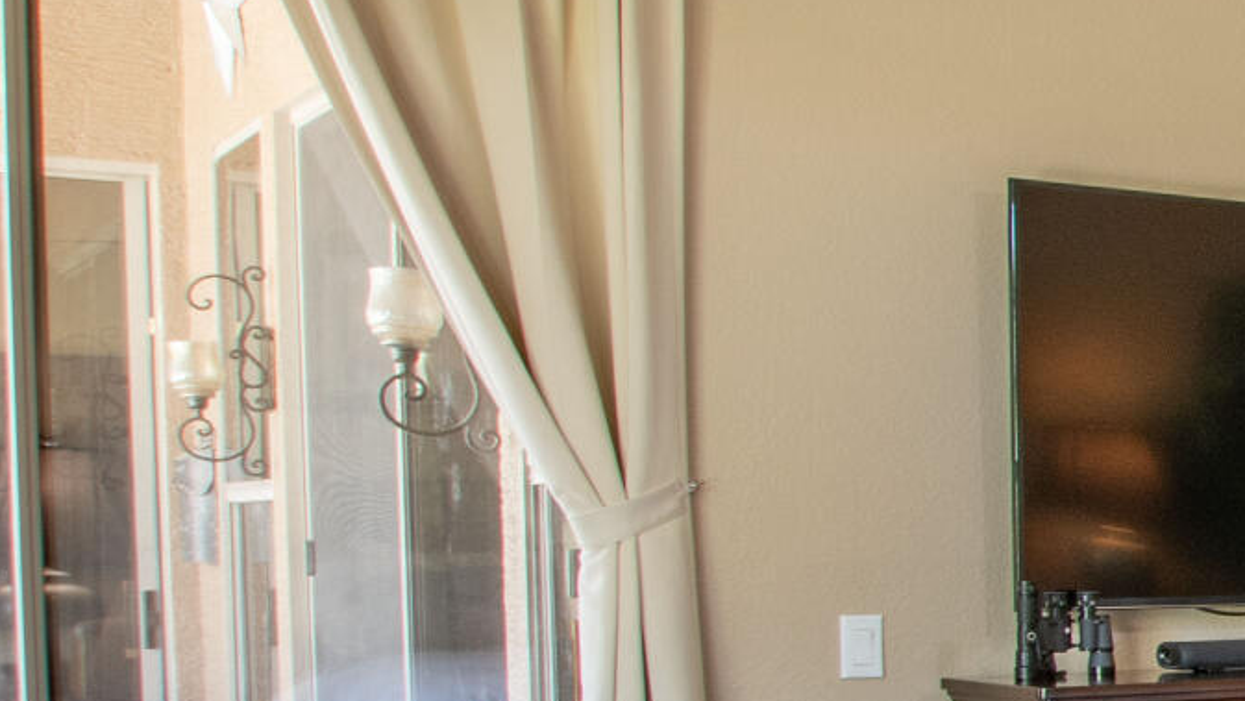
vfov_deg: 17.0
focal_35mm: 70
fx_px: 2312
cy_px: 655
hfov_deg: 20.3
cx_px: 2309
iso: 100
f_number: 11
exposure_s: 1.3
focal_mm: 10
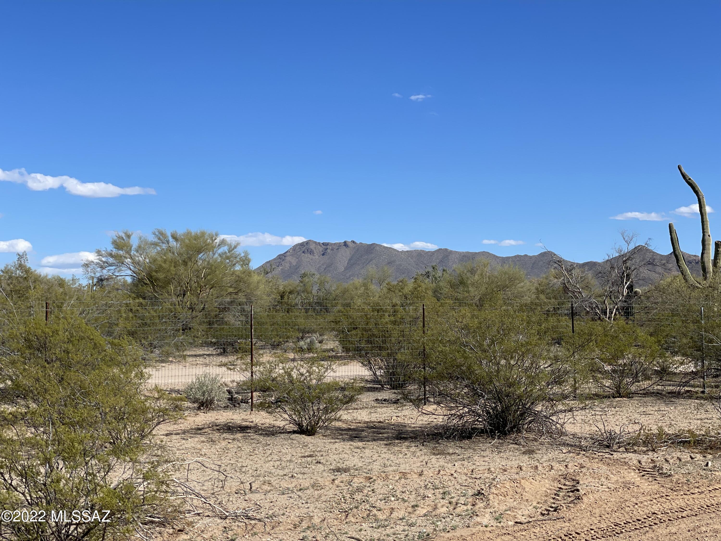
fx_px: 1083
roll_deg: -0.4
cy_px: 270
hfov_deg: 36.8
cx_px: 360
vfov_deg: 28.0
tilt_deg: +3.5
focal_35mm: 52
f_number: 2
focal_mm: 6
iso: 32
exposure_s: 1/2817
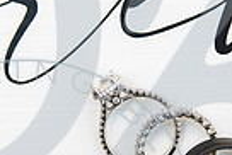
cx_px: 111
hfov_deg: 17.8
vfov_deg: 11.9
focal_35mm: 115
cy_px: 91
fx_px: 742
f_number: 2.8
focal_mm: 27
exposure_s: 1/250
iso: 100
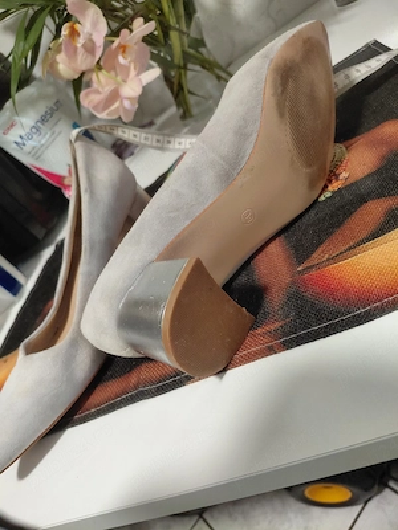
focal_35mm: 25
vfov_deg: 69.4
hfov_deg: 54.9
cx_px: 199
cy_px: 265
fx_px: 383
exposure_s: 1/60.2
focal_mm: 4.69
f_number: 1.8
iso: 200
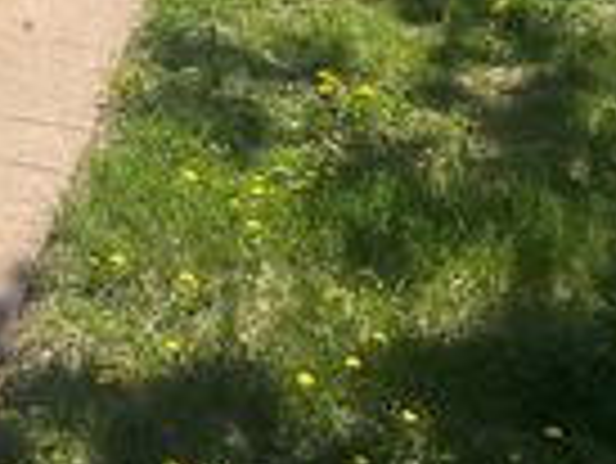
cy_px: -250
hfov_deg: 16.5
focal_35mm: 106
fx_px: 1888
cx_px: -369
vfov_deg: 13.2
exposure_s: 1/1577
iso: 16
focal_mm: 3
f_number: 1.8
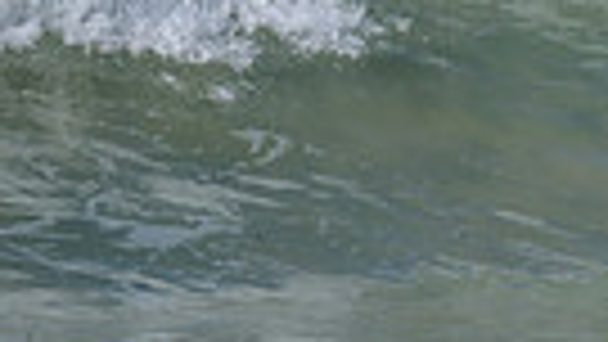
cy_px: -209
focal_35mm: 4940
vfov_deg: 0.2
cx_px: 1390
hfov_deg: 0.4
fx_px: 79657
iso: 320
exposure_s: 1/2000
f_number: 6.3
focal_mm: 800
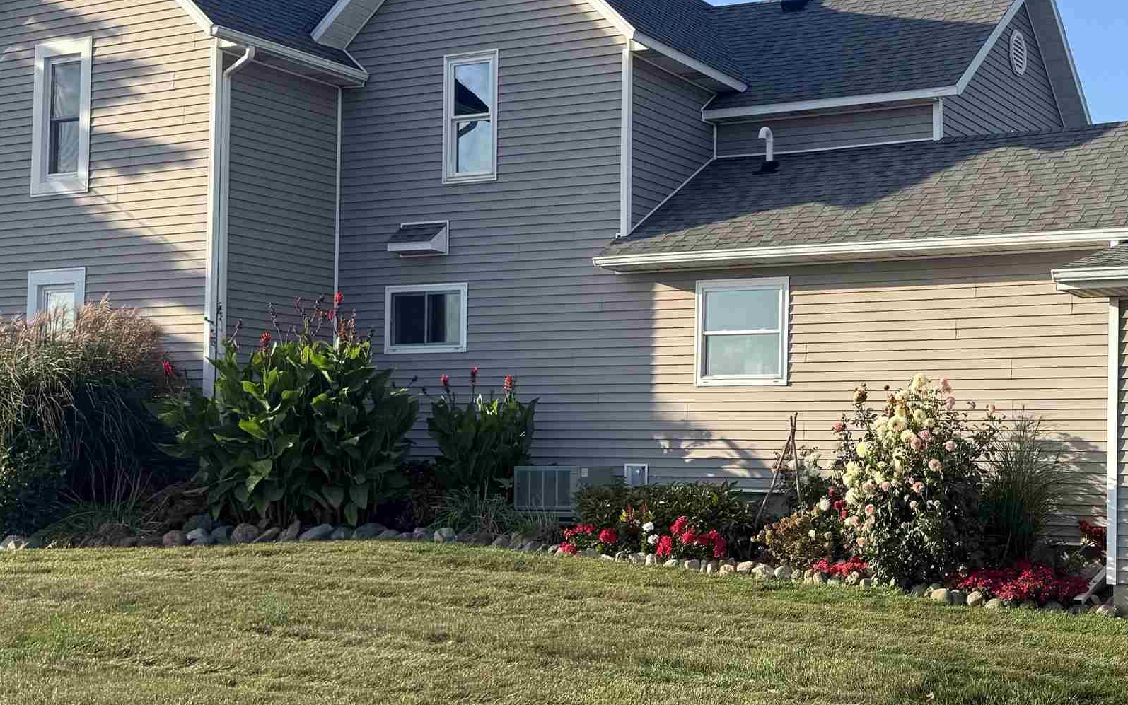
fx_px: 1506
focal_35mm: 49
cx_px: 888
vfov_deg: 26.3
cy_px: 409
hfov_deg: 39.6
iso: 80
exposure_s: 1/2445
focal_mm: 6.76
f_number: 1.78
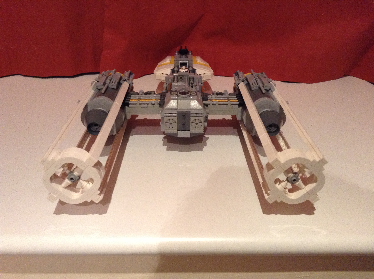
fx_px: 356
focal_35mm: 33
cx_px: 187
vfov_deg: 42.8
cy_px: 140
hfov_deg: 55.4
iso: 250
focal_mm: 3.3
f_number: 2.4
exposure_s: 1/17
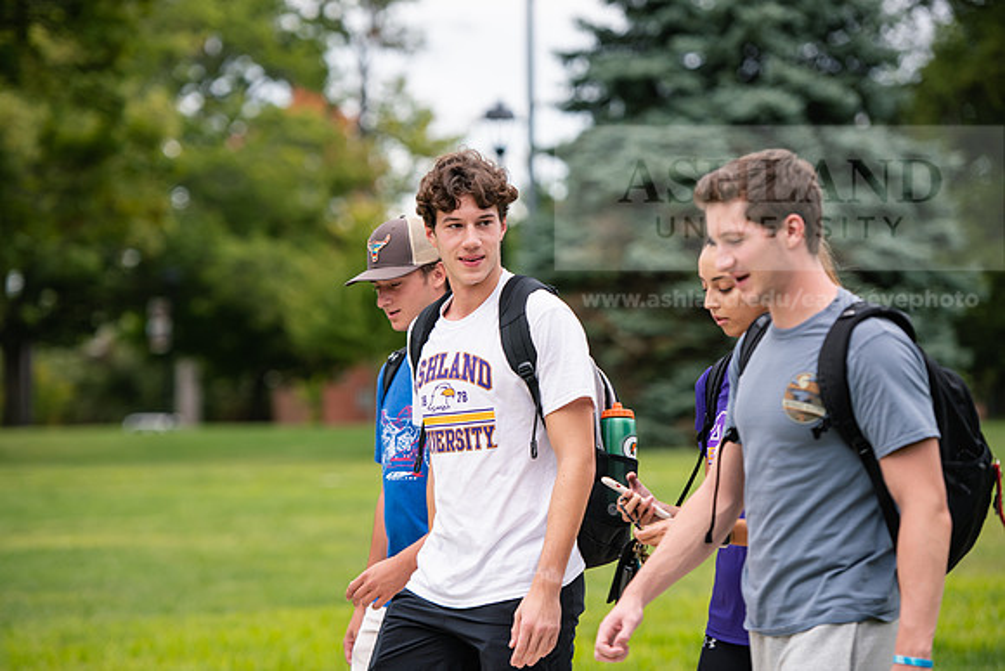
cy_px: 336
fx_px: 3630
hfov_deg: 15.8
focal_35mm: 130
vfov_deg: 10.6
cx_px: 502
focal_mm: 130
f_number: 3.2
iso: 160
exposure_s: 1/640
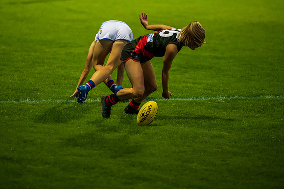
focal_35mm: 280
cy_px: 71
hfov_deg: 7.4
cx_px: 104
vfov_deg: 4.9
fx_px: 2207
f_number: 2.8
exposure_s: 1/640
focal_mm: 200
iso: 3200
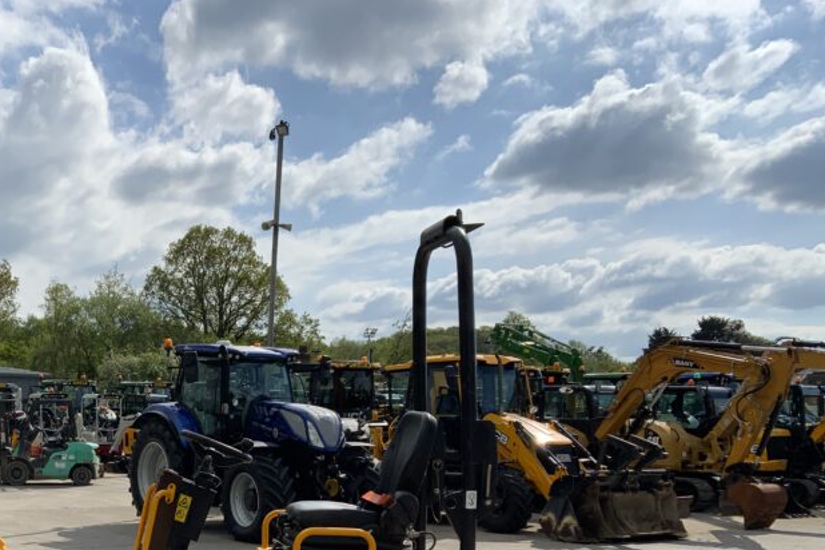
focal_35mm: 50
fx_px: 1146
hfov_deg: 38.5
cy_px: 486
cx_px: 196
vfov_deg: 26.2
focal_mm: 3
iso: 20
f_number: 1.8
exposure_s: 1/4065
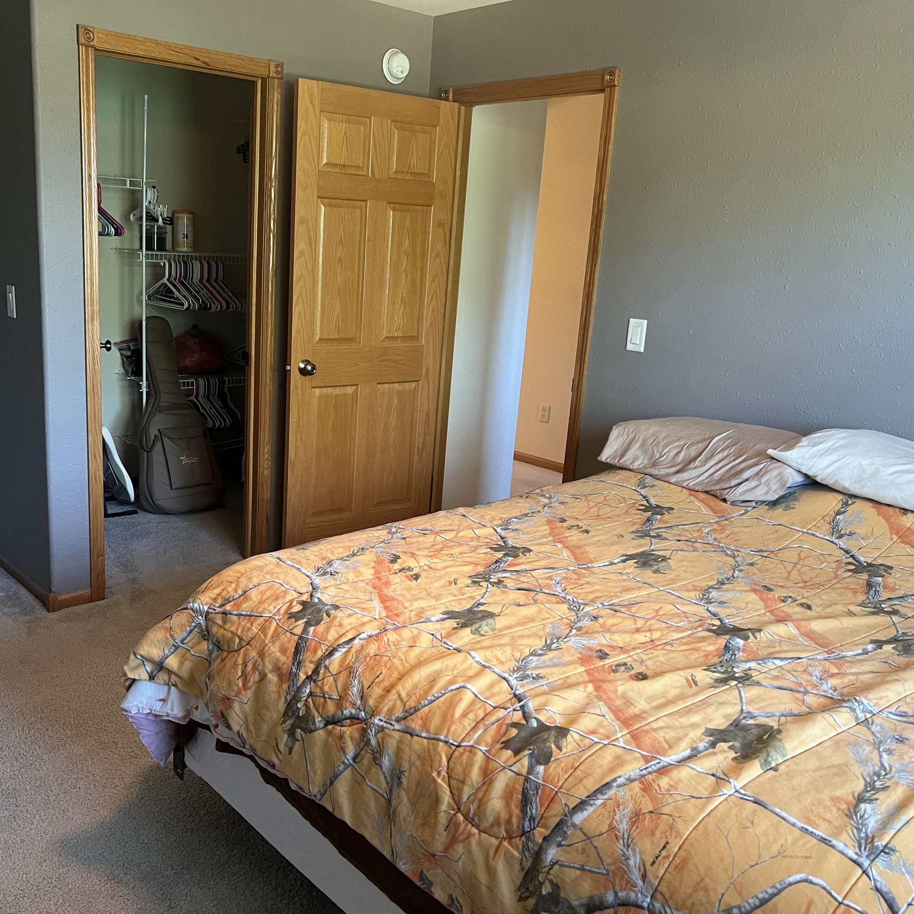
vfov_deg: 52.5
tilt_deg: -14.7
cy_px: 462
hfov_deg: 52.3
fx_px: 926
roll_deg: -3.3
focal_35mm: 31
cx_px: 377
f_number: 1.5
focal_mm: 5.7
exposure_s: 1/60
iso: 320
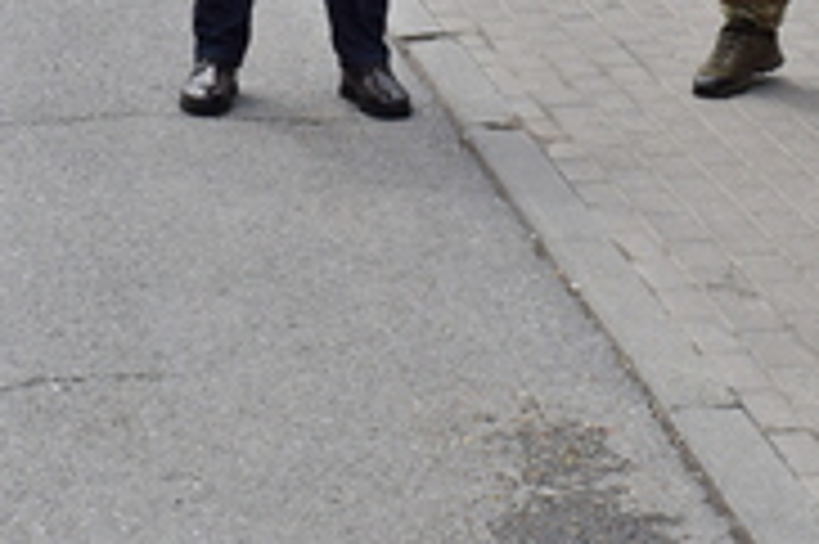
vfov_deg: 11.0
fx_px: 2705
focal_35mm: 119
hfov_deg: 17.2
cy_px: -290
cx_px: 382
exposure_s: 1/500
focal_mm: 18
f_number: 11
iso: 200
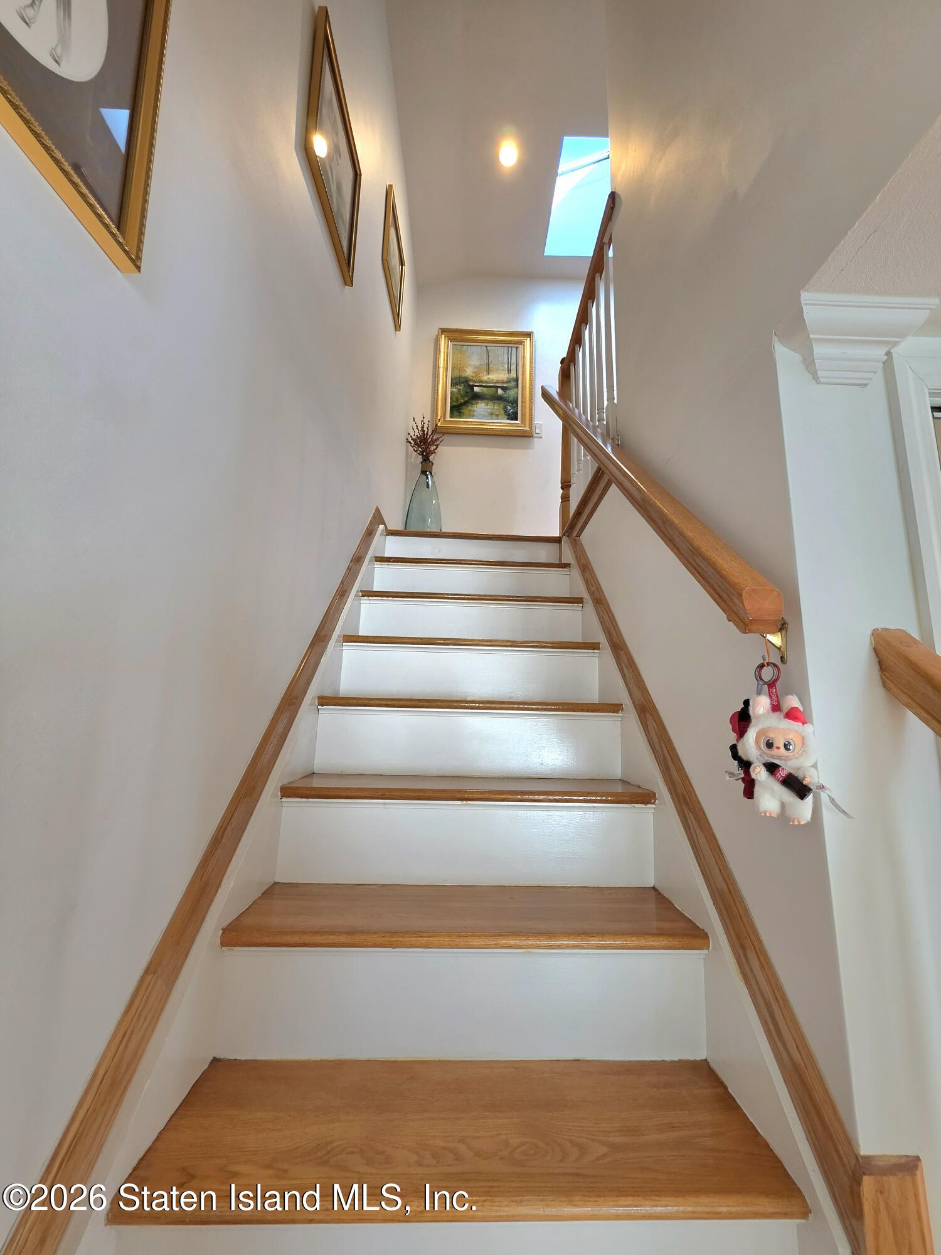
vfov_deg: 106.2
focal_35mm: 13
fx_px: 471
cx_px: 470
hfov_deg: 89.9
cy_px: 628
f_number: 1.9
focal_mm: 2.2
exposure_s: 1/120
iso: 125
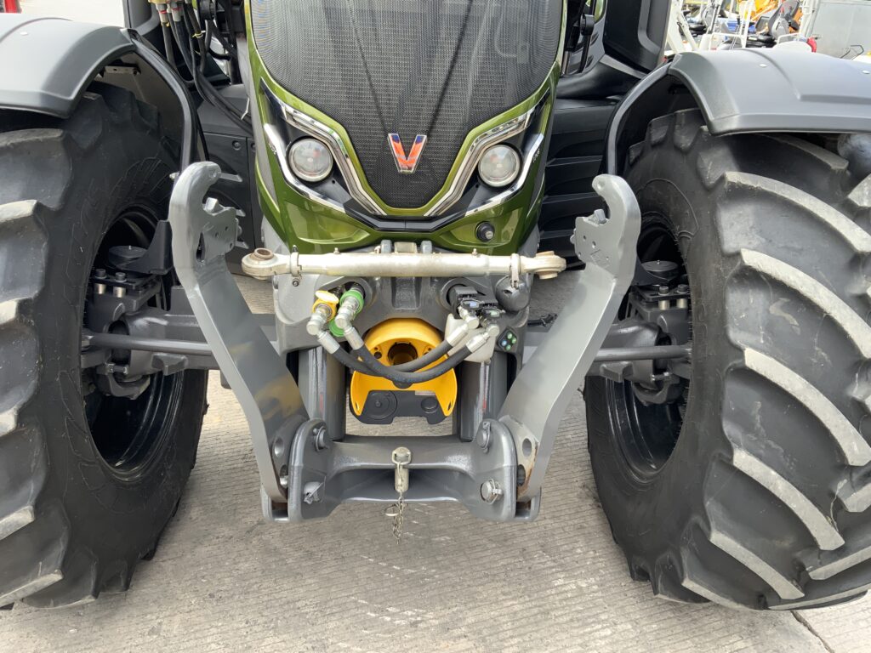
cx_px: 436
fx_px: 730
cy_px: 326
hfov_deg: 61.7
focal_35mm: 29
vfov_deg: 48.2
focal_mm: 3
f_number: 1.8
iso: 16
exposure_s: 1/136
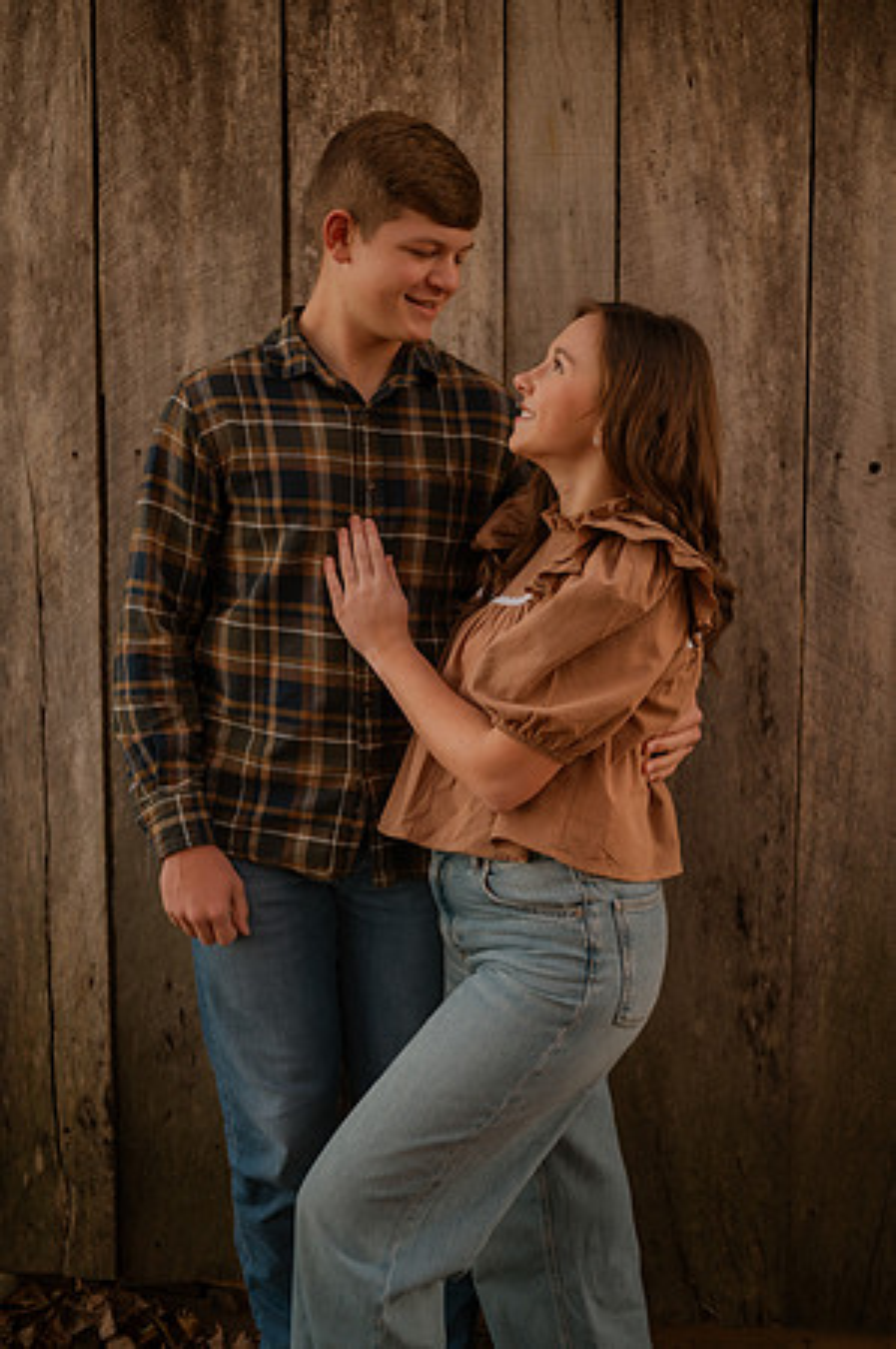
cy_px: 674
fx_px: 1871
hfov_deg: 26.9
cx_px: 448
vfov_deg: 39.6
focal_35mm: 50
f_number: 1.8
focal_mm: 50
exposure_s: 1/125
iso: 250
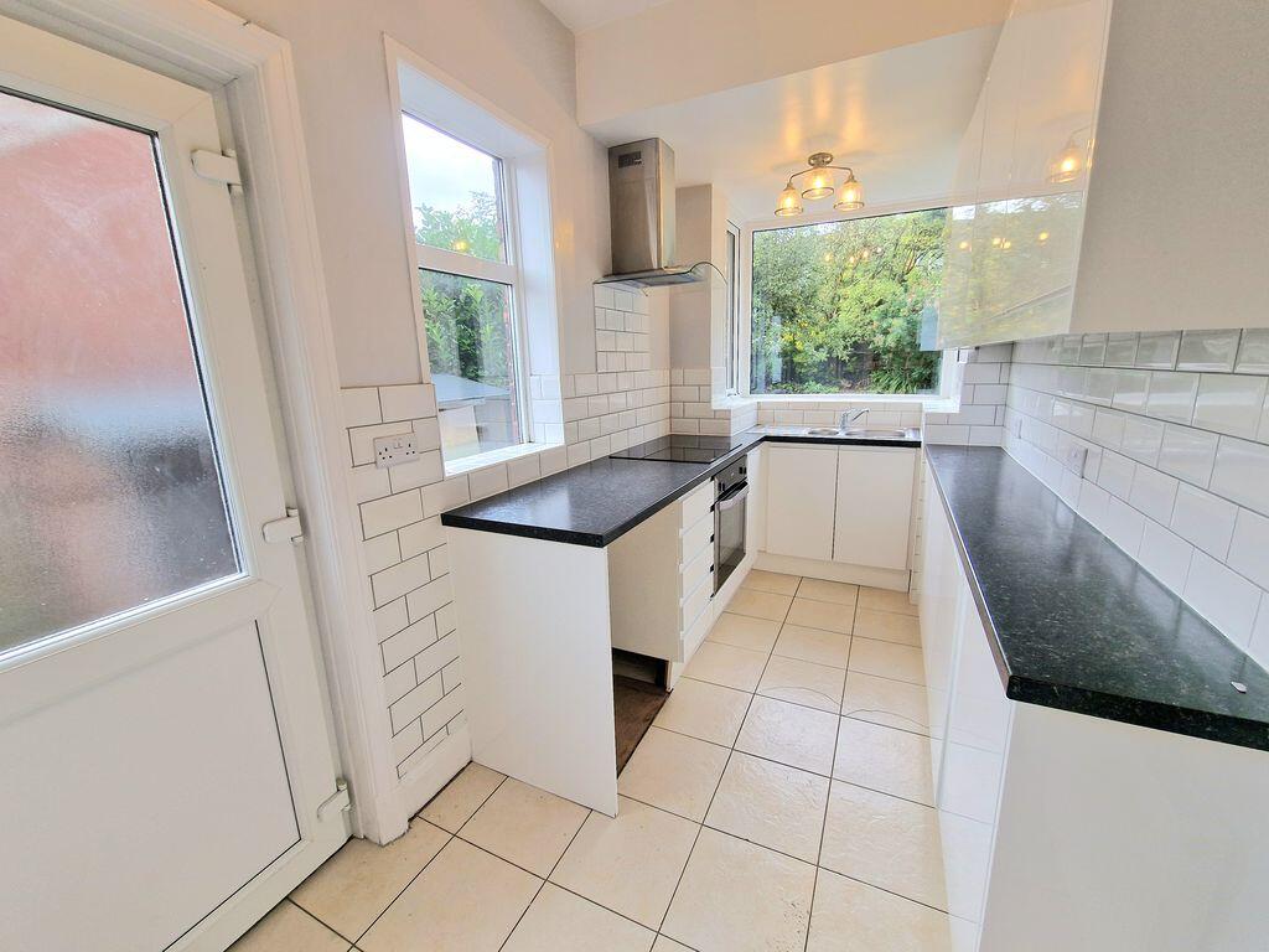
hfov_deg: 106.2
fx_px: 477
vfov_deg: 89.9
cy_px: 476
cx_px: 634
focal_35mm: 13
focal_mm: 2.2
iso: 50
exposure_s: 1/286
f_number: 2.2
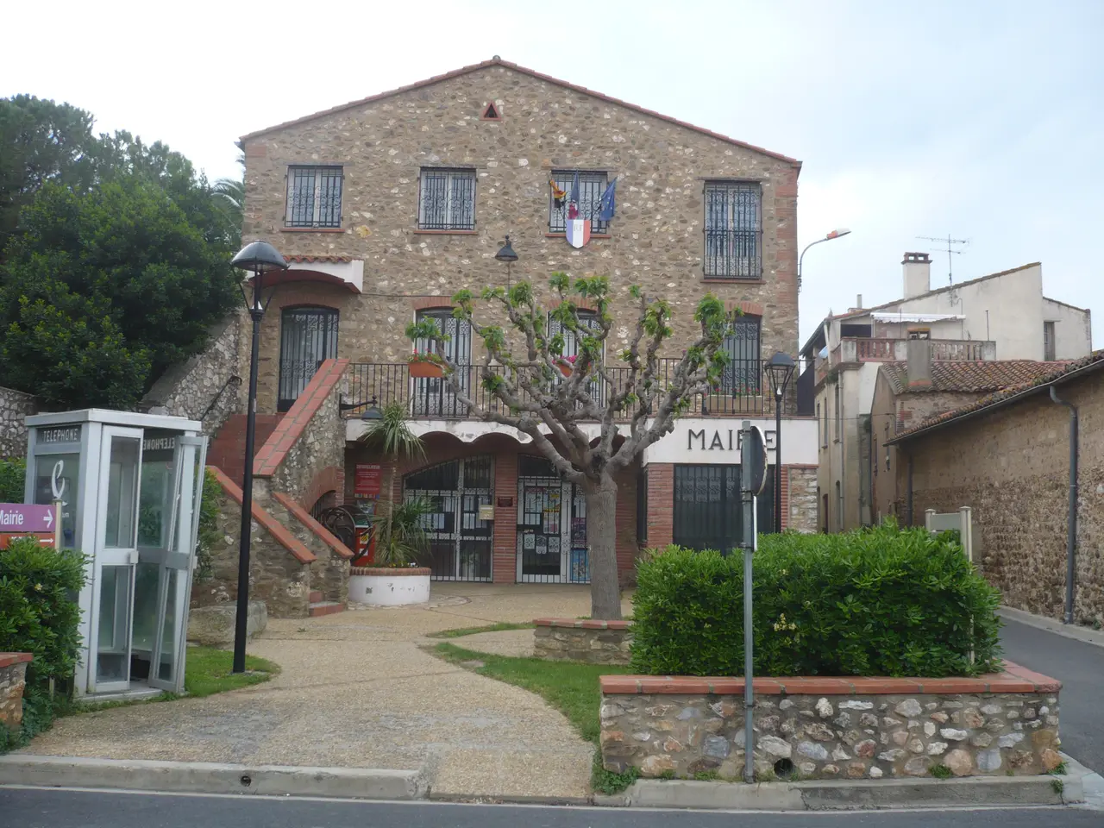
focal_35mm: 35
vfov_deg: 40.7
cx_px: 552
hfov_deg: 52.6
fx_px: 1116
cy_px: 414
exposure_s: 1/320
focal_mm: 5.8
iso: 100
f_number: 2.8
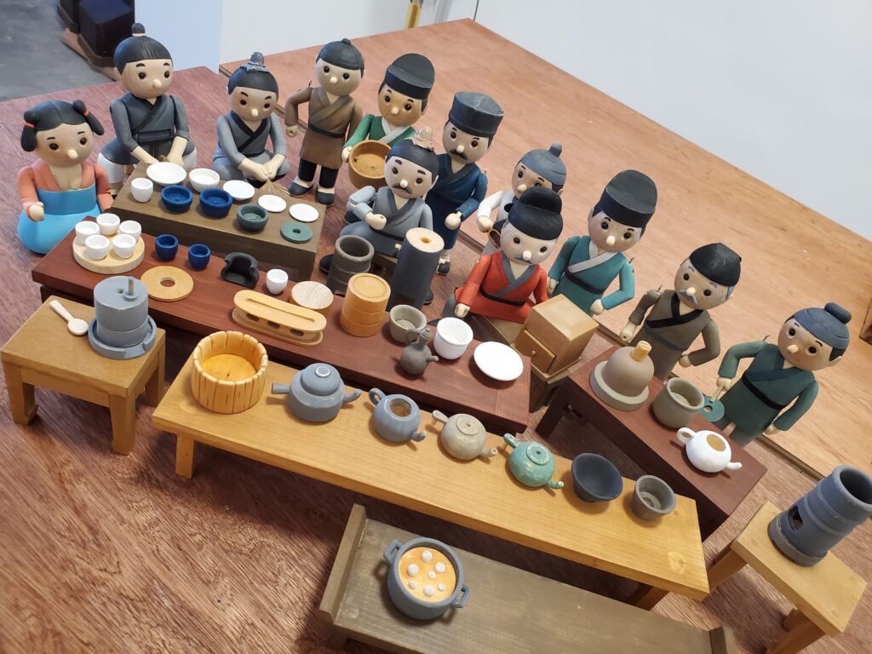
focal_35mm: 26
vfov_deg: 53.1
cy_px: 327
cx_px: 436
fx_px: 655
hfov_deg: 67.3
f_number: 2.4
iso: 320
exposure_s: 1/40
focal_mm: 4.3
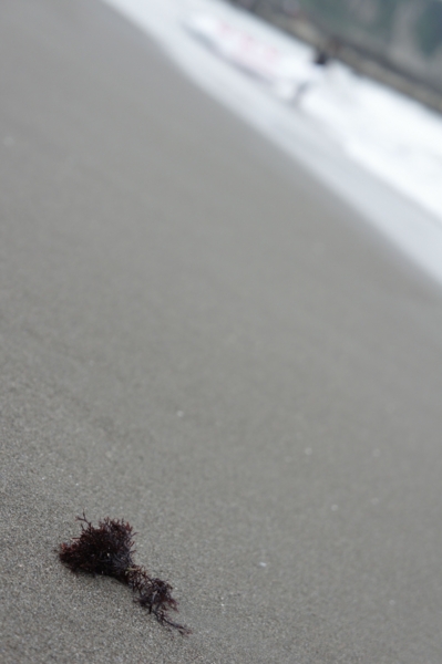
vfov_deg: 25.1
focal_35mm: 81
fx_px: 1494
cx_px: 221
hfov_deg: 16.8
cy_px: 332
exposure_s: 1/500
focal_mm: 54
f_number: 5.6
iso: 200
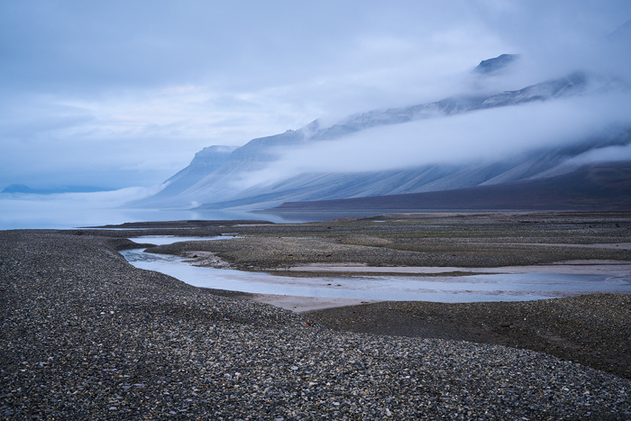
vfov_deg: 27.0
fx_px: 877
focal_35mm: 50
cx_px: 316
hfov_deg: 39.6
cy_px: 210
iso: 400
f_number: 5.6
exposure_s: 1/50
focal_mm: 50
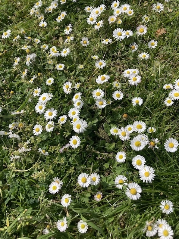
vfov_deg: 63.4
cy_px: 120
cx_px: 90
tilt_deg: -66.7
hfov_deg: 49.7
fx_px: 193
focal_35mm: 28
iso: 20
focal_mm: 3.99
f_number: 1.8
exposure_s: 1/1779
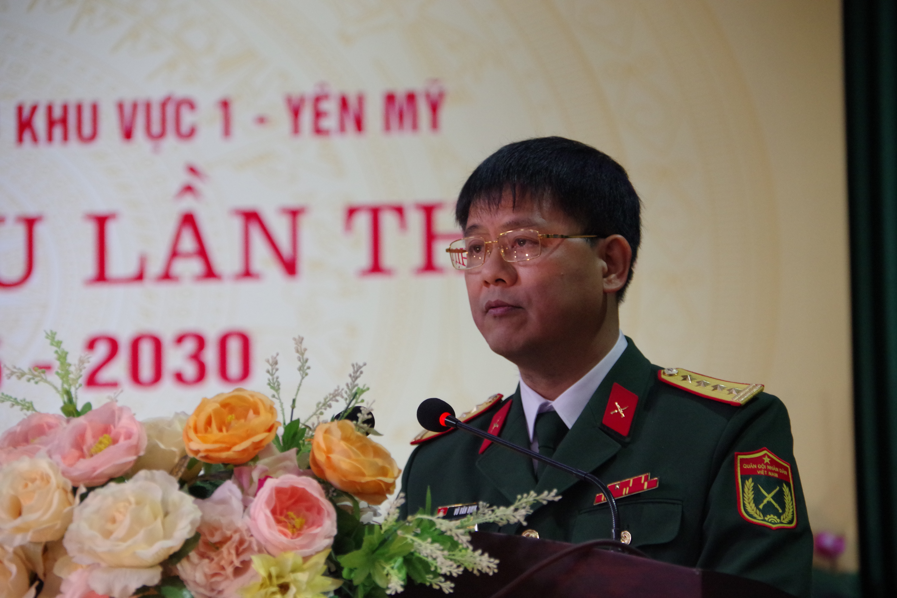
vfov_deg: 8.0
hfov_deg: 11.9
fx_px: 4285
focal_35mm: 172
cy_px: 299
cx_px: 448
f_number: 5.6
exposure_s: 1/160
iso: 3200
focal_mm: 115
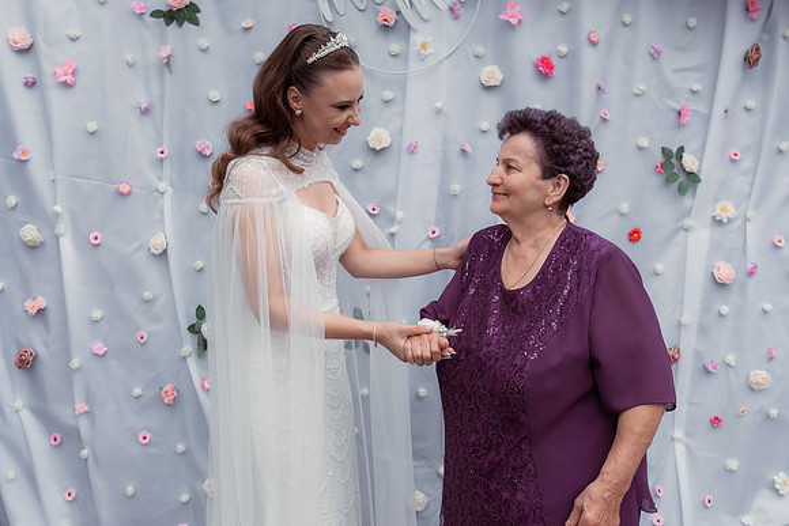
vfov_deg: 40.4
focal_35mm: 33
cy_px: 256
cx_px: 360
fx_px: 715
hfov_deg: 57.7
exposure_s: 1/400
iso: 200
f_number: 4
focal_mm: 30
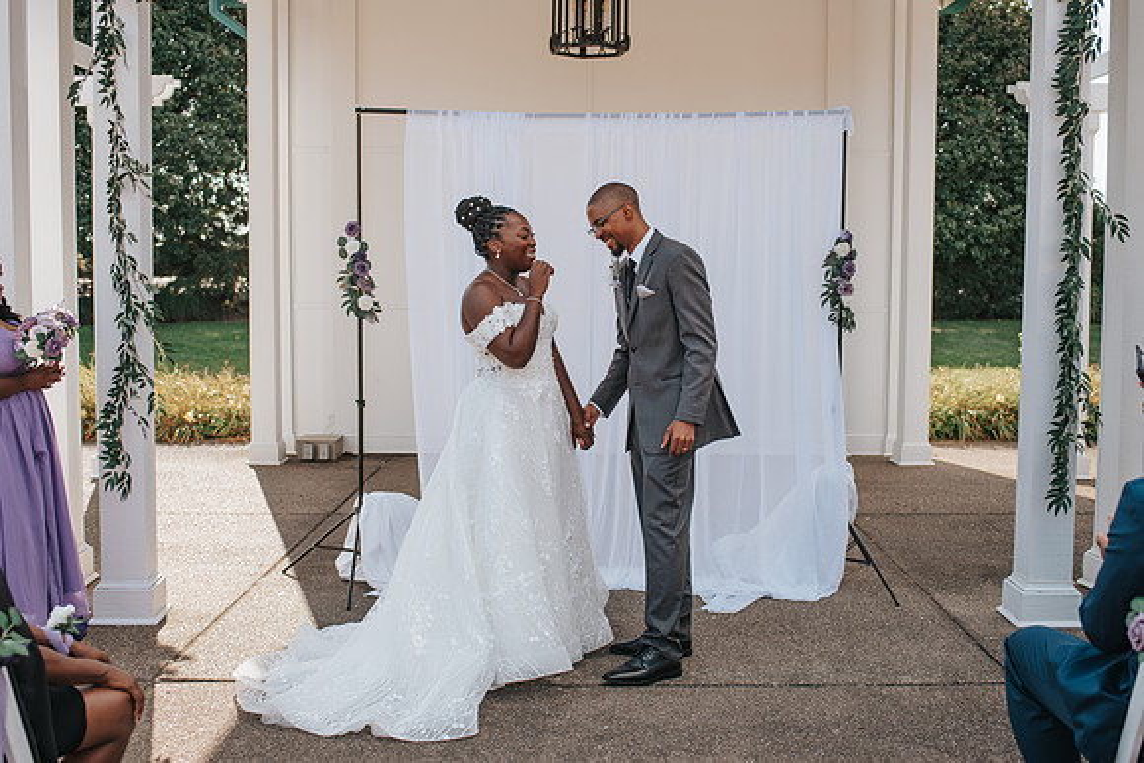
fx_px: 1302
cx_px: 586
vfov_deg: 32.7
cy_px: 356
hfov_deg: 47.4
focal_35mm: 41
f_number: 2.8
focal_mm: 35
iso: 100
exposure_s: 1/1250
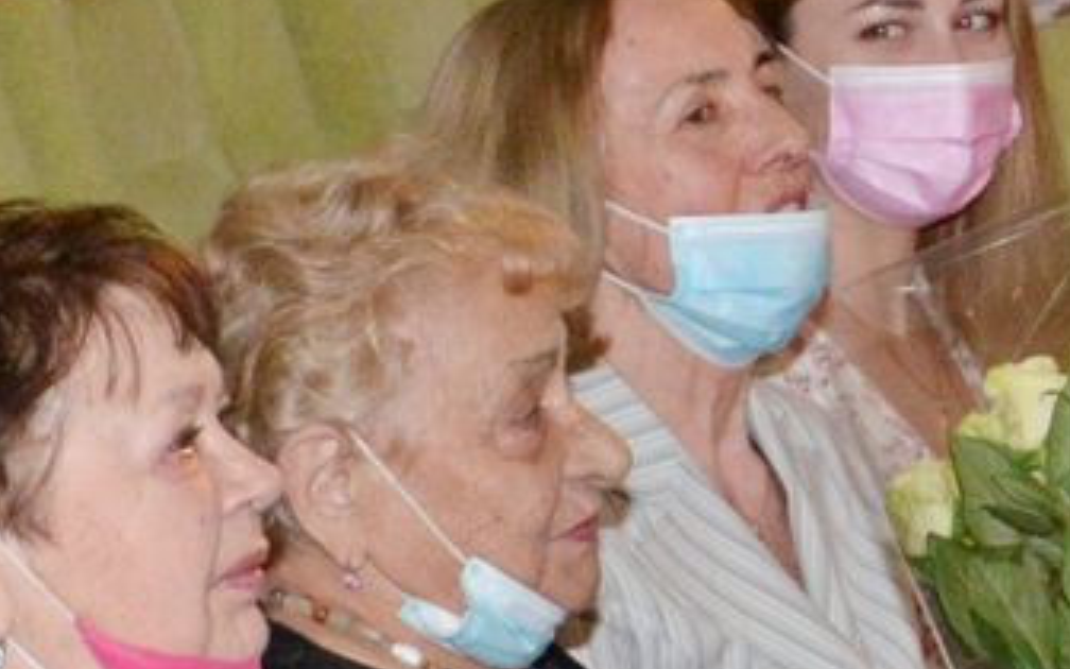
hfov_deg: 9.4
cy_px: 499
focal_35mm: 223
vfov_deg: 5.9
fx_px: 6507
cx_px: 1000
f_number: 4.5
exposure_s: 1/200
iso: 1600
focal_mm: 35
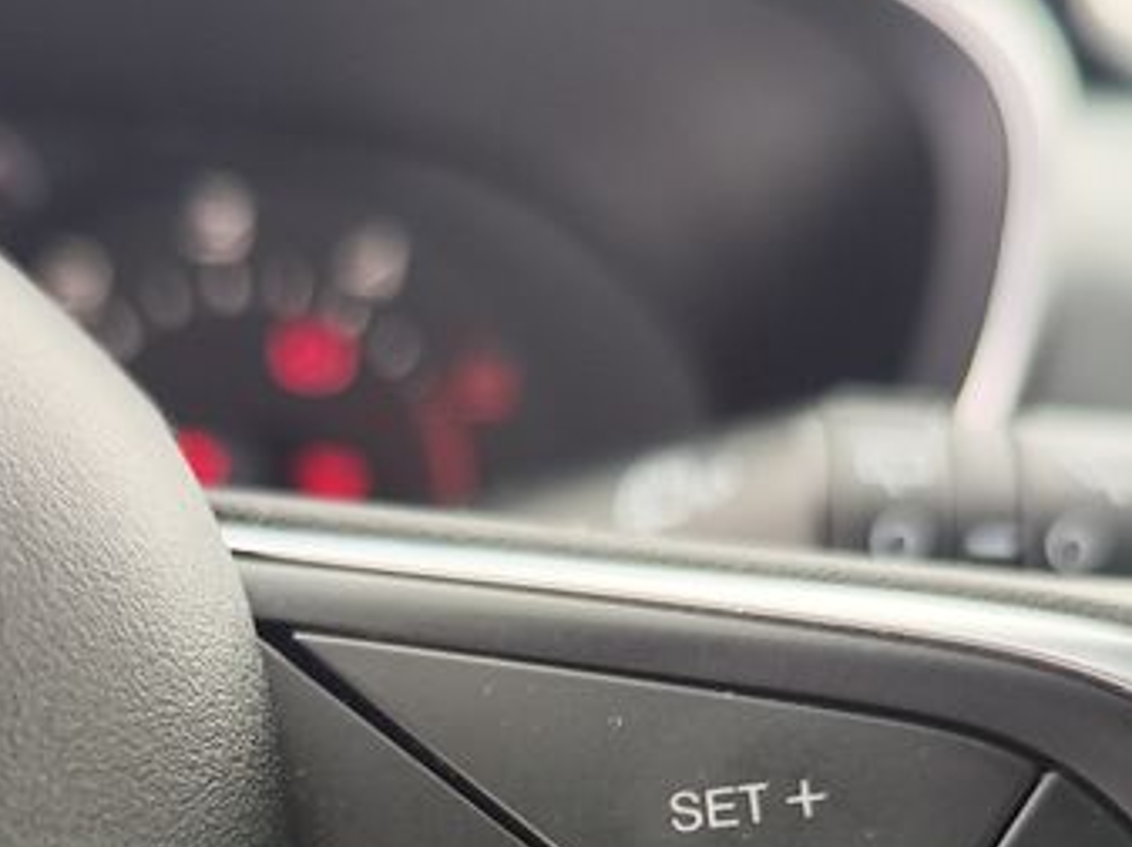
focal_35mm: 82
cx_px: 527
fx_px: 2679
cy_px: 1055
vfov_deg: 17.0
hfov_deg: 23.9
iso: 200
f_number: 1.69
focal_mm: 7.01
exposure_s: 1/447
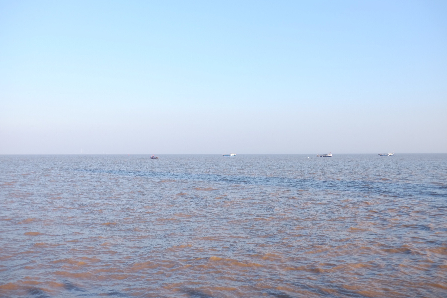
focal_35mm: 34
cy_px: 149
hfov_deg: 55.8
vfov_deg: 38.9
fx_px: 422
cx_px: 224
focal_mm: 22.4
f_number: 4
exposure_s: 1/1000
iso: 400
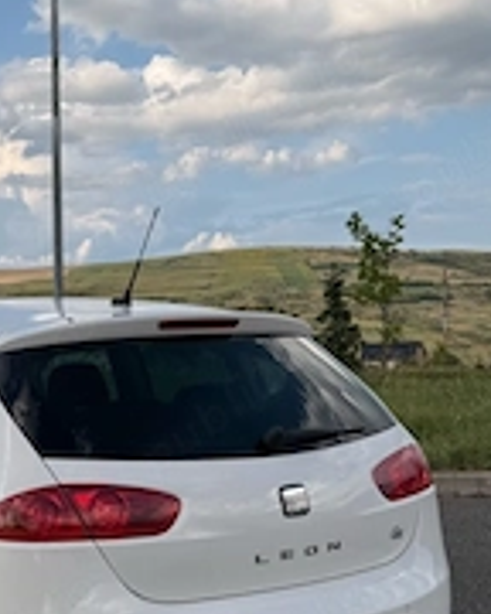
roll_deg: +2.1
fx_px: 945
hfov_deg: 28.1
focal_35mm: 52
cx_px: 55
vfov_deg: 35.5
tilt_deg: -6.1
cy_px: 433
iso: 80
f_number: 1.78
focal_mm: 6.76
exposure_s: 1/3759
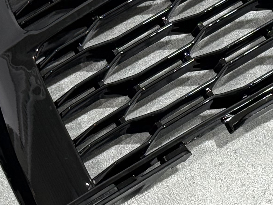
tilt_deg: -63.7
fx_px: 1301
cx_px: 176
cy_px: 0
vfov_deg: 8.9
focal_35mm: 165
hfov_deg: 12.0
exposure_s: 1/100
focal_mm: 6.76
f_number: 1.78
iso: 125
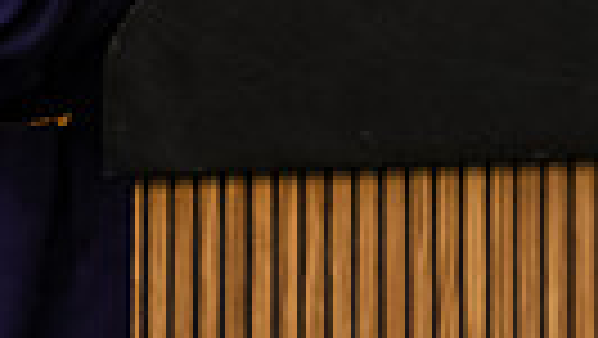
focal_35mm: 479
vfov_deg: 2.5
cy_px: -223
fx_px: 7600
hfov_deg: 4.5
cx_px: 355
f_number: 3.2
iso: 2500
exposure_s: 1/200
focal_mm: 105
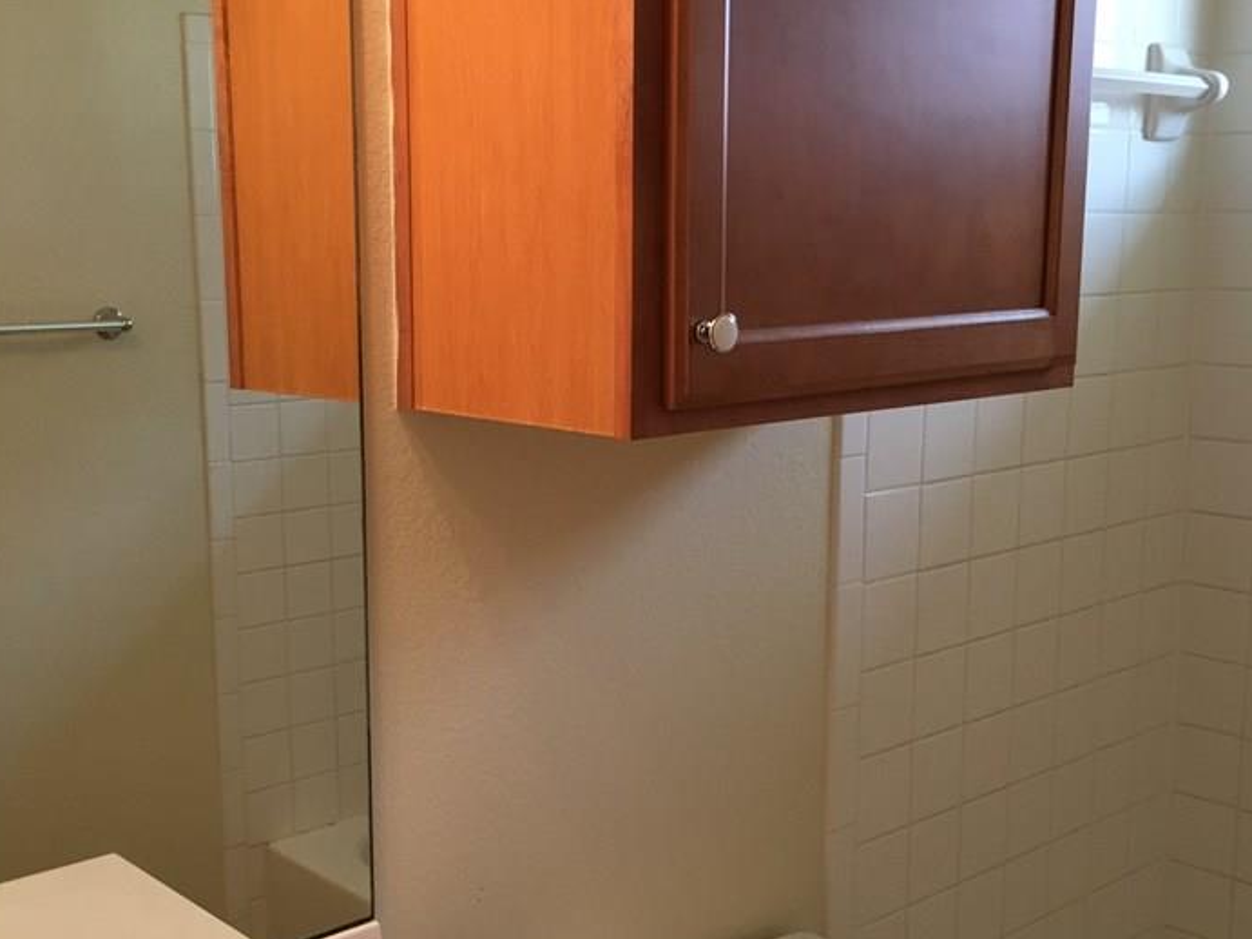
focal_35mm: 43
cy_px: 489
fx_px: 1555
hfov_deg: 43.8
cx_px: 556
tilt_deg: -8.1
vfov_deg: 33.6
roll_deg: -0.6
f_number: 2.2
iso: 100
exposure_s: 1/30
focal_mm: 4.15
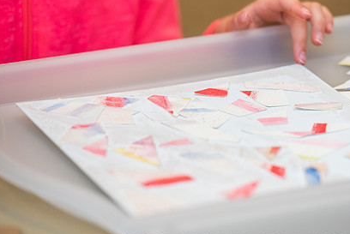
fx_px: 2764
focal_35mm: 284
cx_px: 226
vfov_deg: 4.9
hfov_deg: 7.2
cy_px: 95
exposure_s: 1/200
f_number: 3.5
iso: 320
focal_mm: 200
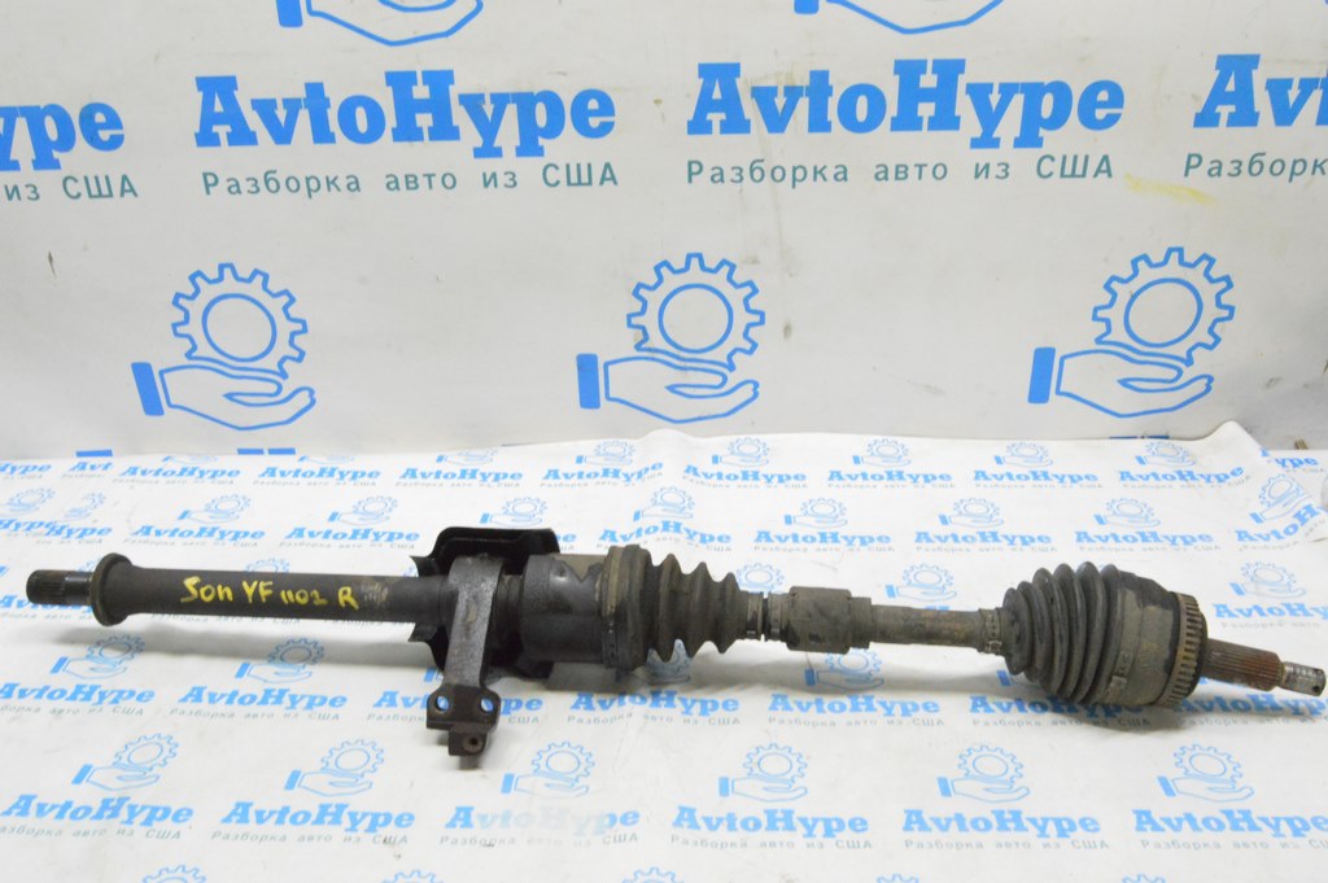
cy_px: 442
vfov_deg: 43.5
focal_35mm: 30
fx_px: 1106
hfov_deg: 62.0
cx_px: 664
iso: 6400
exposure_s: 1/15
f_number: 20
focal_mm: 20
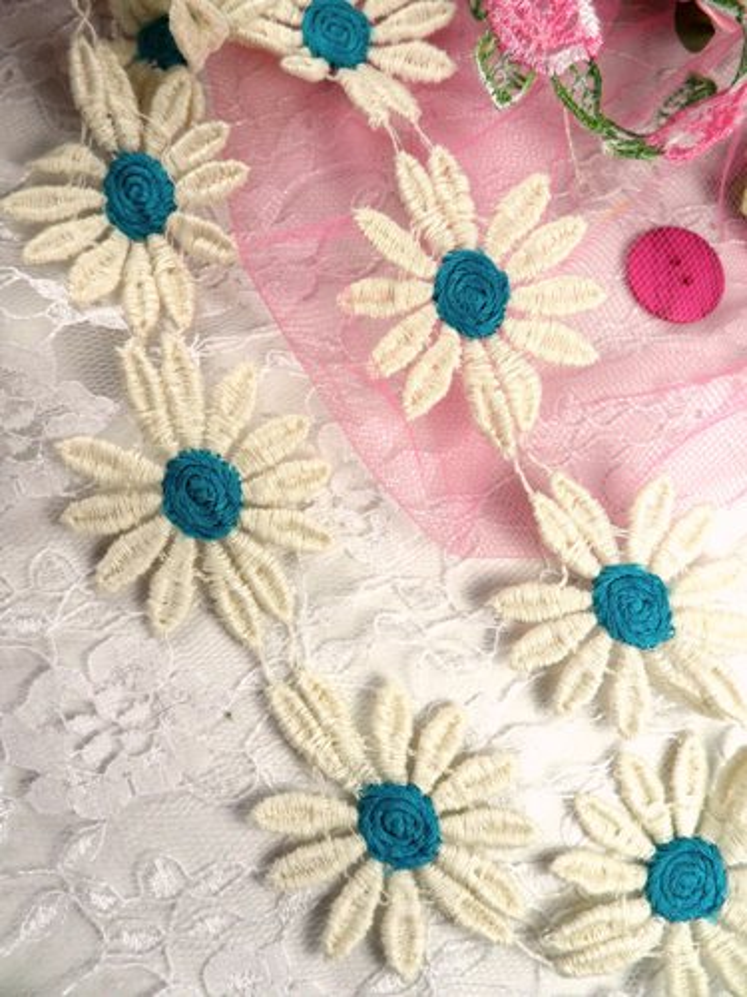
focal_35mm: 27
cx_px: 374
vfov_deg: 65.3
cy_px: 498
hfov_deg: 51.4
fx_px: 777
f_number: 3.5
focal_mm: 4.9
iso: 80
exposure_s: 1/500
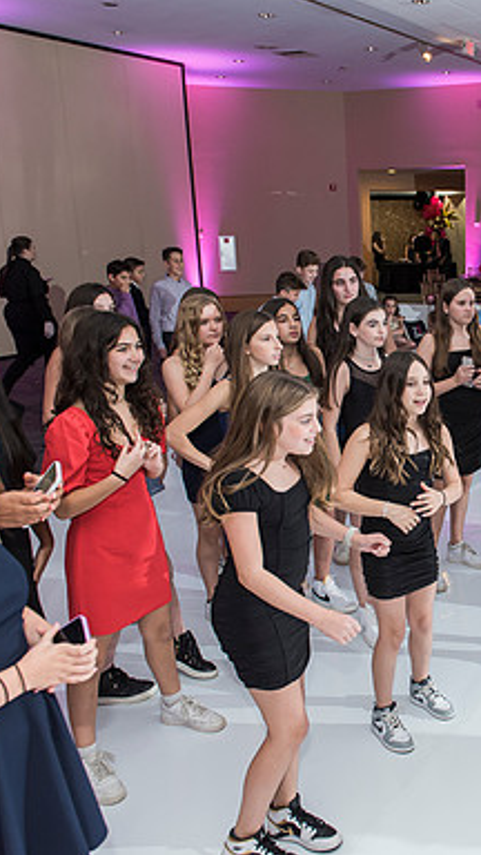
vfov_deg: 52.8
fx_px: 862
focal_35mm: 38
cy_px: 426
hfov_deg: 29.0
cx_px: 490
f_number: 3.5
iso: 1000
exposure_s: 1/100
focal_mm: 24
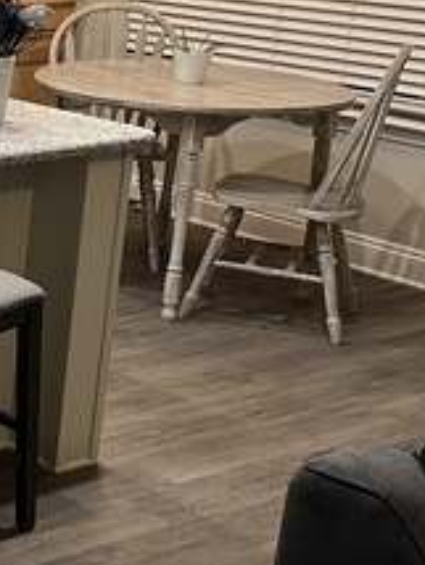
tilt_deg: -15.8
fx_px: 1323
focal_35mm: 81
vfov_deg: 24.0
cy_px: 209
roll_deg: +0.0
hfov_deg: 14.8
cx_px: -437
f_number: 1.6
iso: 250
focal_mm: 5.1
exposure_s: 1/60
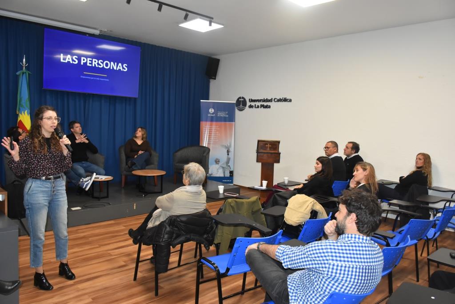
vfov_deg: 47.9
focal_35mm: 27
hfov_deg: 67.4
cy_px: 152
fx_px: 341
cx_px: 228
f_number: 5.6
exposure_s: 1/100
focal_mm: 18
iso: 1600
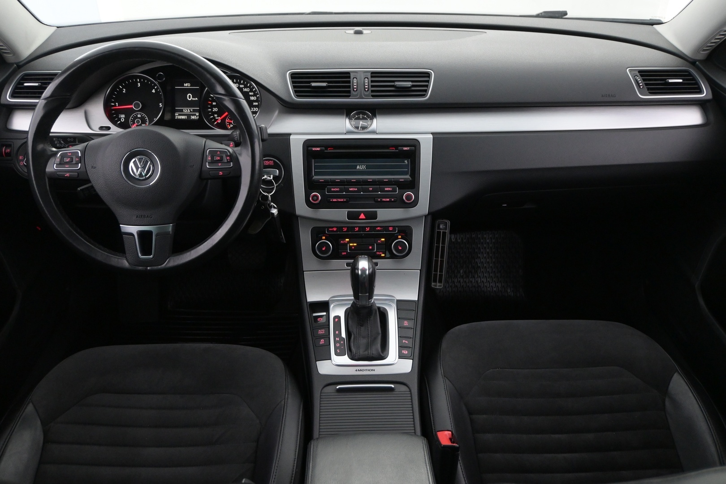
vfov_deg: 41.7
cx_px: 363
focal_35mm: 32
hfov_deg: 59.5
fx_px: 635
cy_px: 242
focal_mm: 21
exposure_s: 1/50
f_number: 4
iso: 2500
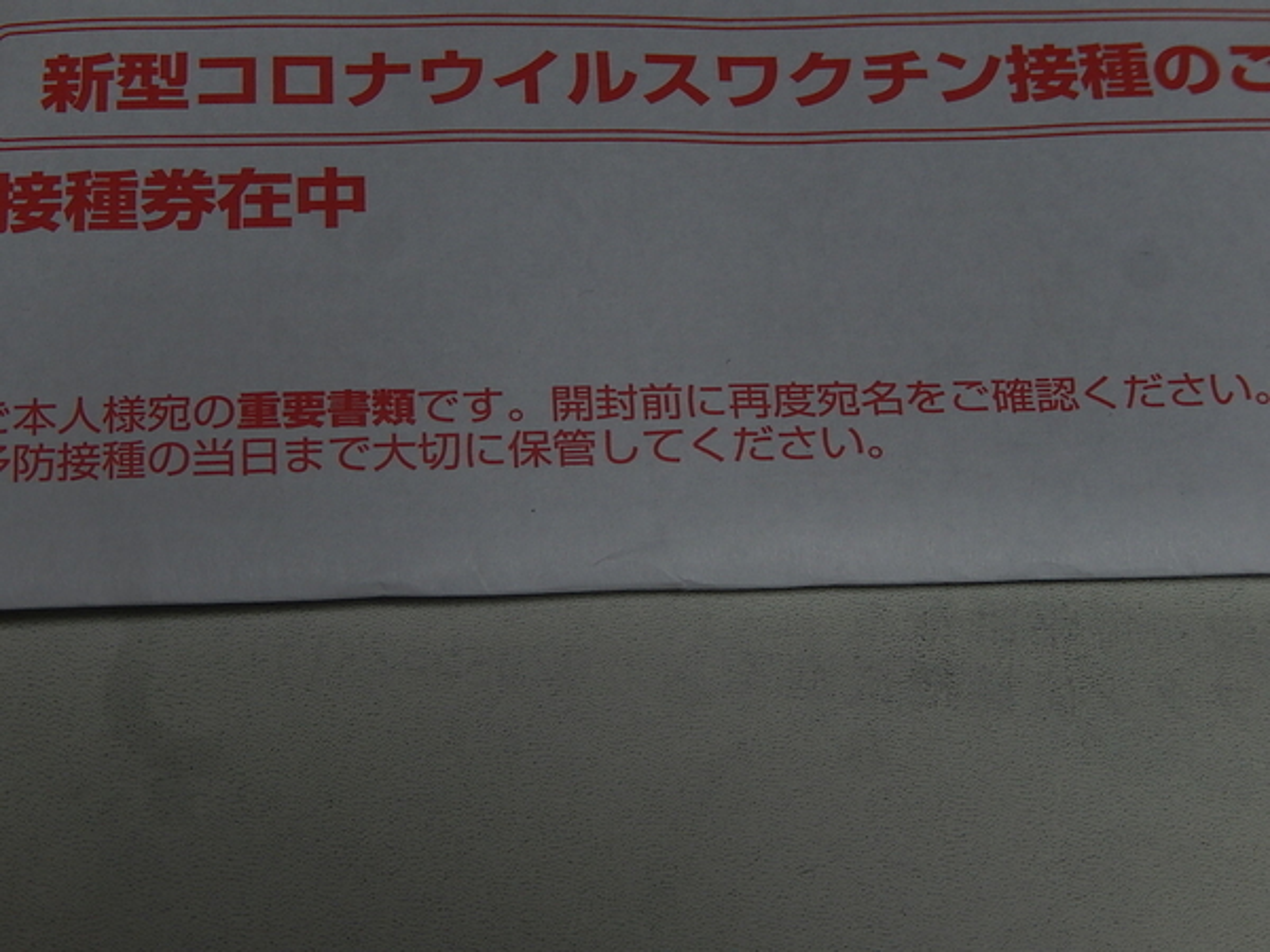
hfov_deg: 18.7
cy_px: 476
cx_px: 635
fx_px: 3852
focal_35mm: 105
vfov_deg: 14.1
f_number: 5.3
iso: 180
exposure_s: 1/30
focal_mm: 18.9
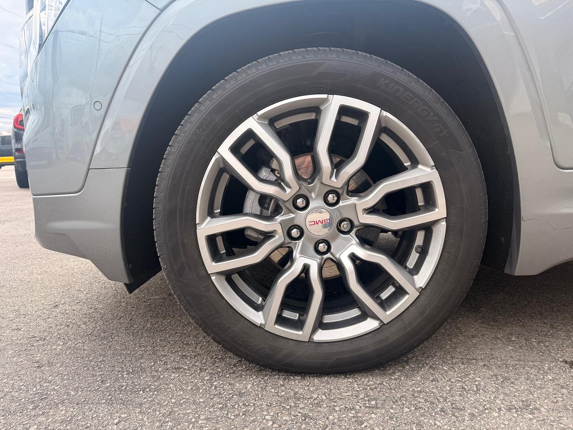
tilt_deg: -8.0
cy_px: 215
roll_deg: +0.4
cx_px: 286
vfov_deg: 56.8
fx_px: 397
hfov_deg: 71.6
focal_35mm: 24
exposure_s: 1/1250
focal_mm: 6.76
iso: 80
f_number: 1.78
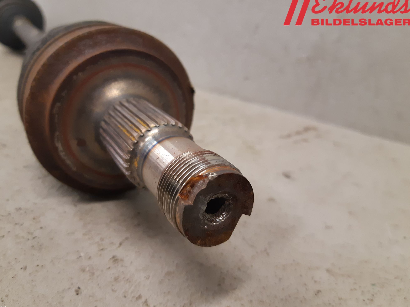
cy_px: 150
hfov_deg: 65.3
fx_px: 320
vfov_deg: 51.3
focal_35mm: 27
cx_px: 198
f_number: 1.7
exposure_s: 1/50
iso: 200
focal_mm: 3.93
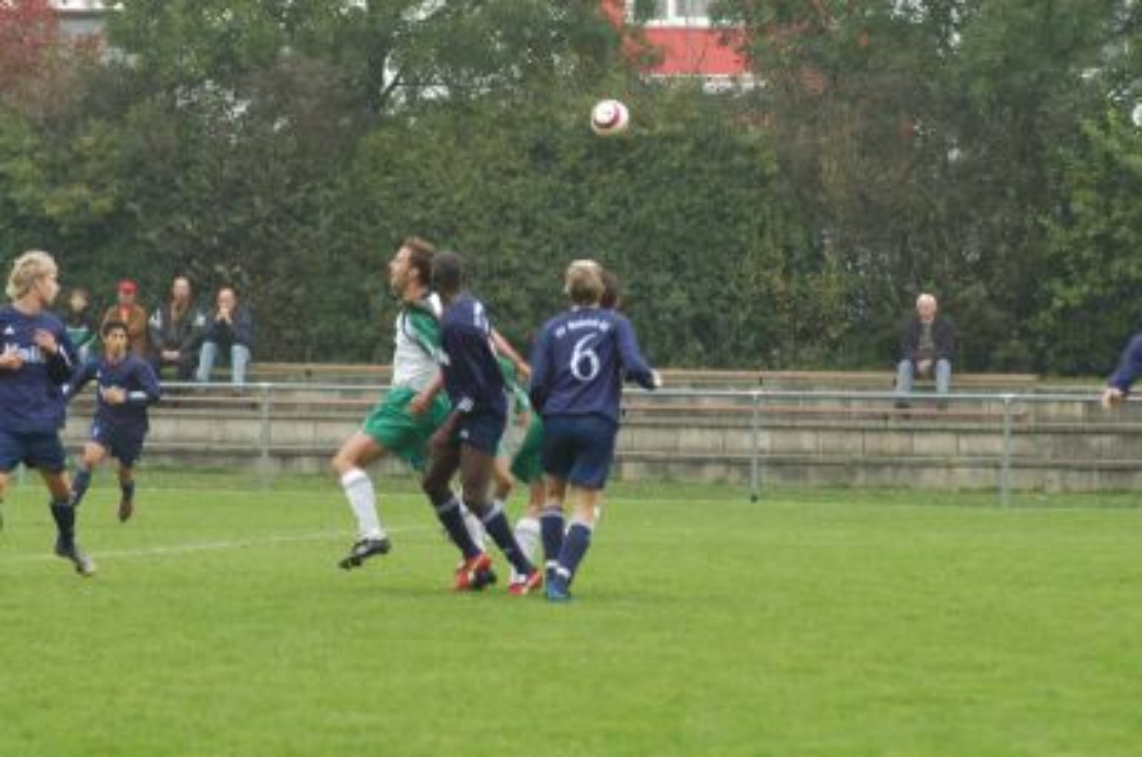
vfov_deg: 5.7
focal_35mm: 240
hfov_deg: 8.6
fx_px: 7598
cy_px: 378
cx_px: 571
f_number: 4.5
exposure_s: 1/320
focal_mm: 160
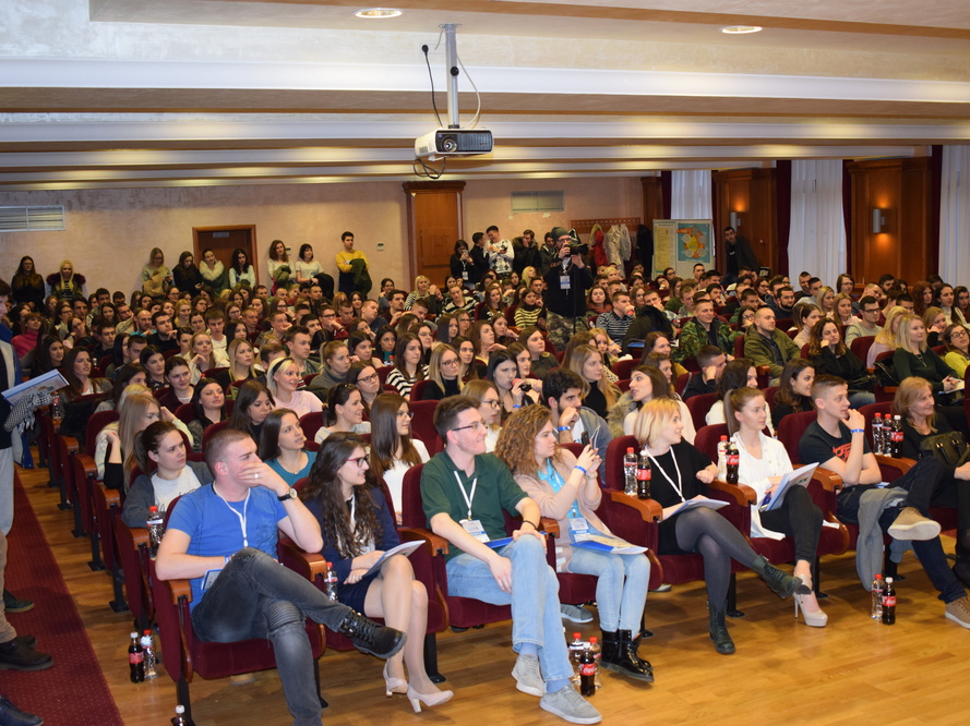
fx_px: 1164
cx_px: 515
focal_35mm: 42
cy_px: 362
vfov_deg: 34.7
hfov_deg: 45.2
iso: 900
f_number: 4
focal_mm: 25
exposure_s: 1/60
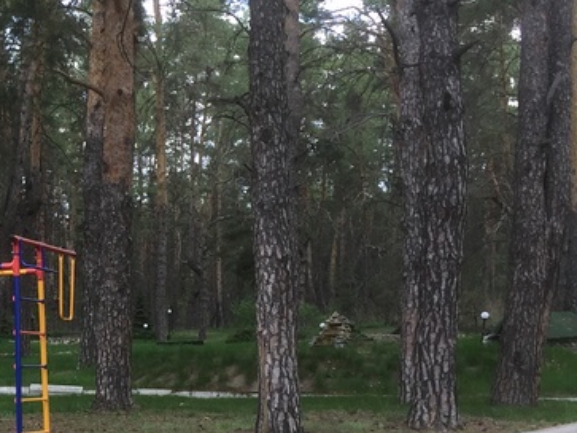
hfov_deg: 22.8
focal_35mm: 80
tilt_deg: -0.6
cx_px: -79
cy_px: 384
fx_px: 1333
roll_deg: -1.5
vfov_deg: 18.1
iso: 32
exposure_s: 1/141
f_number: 2.2
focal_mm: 4.15
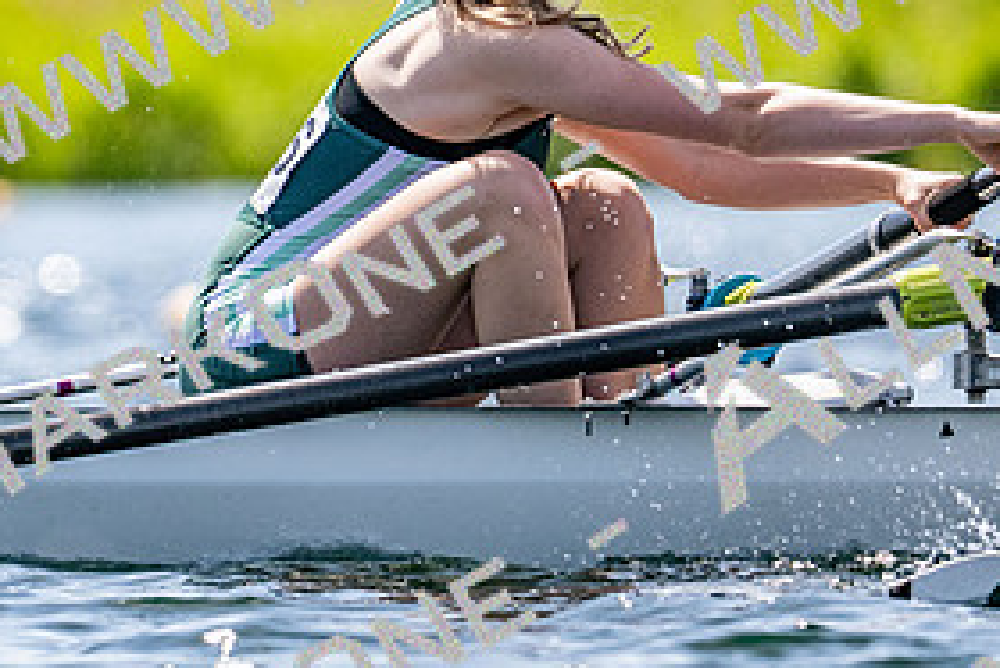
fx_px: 34488
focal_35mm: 1241
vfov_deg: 1.1
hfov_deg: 1.7
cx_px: 396
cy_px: 175
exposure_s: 1/2500
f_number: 4.5
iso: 250
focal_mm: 400
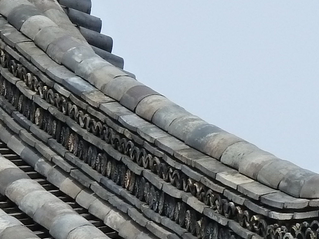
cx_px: 131
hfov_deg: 3.9
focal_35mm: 512
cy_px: 202
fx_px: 4718
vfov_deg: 2.9
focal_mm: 21
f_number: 5.6
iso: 200
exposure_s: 1/500
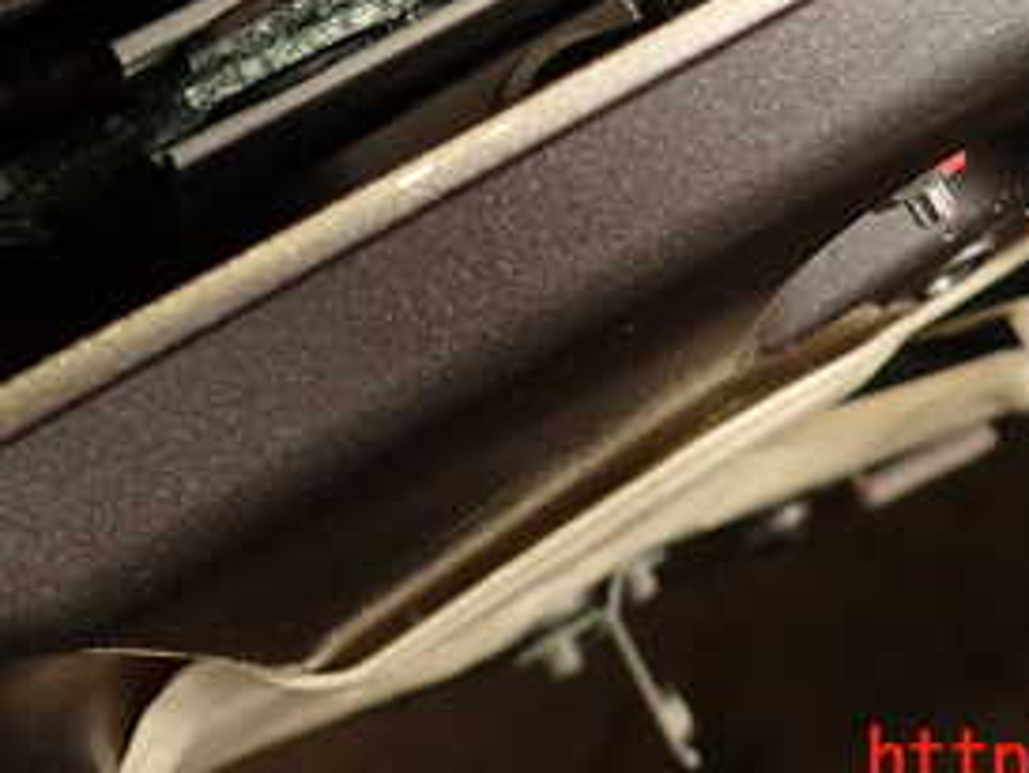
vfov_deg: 25.0
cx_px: 588
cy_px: -38
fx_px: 1636
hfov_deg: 34.9
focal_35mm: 55
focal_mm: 4.5
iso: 100
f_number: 2.8
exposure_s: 1/60
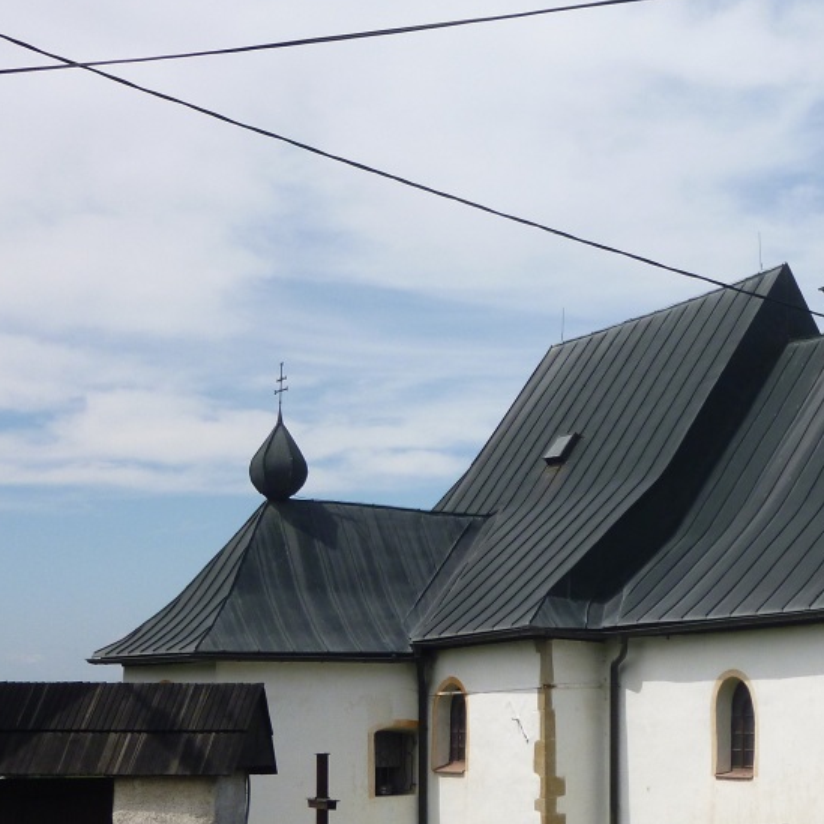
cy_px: 491
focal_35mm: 56
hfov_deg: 28.7
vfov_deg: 30.5
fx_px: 1508
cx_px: 821
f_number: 9
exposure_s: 1/160
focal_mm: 5.2
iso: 100
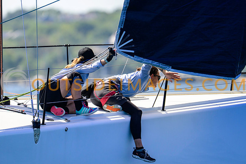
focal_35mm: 600
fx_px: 4098
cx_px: 123
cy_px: 82
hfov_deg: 3.4
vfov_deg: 2.3
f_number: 4.5
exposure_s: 1/1600
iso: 250
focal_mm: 400
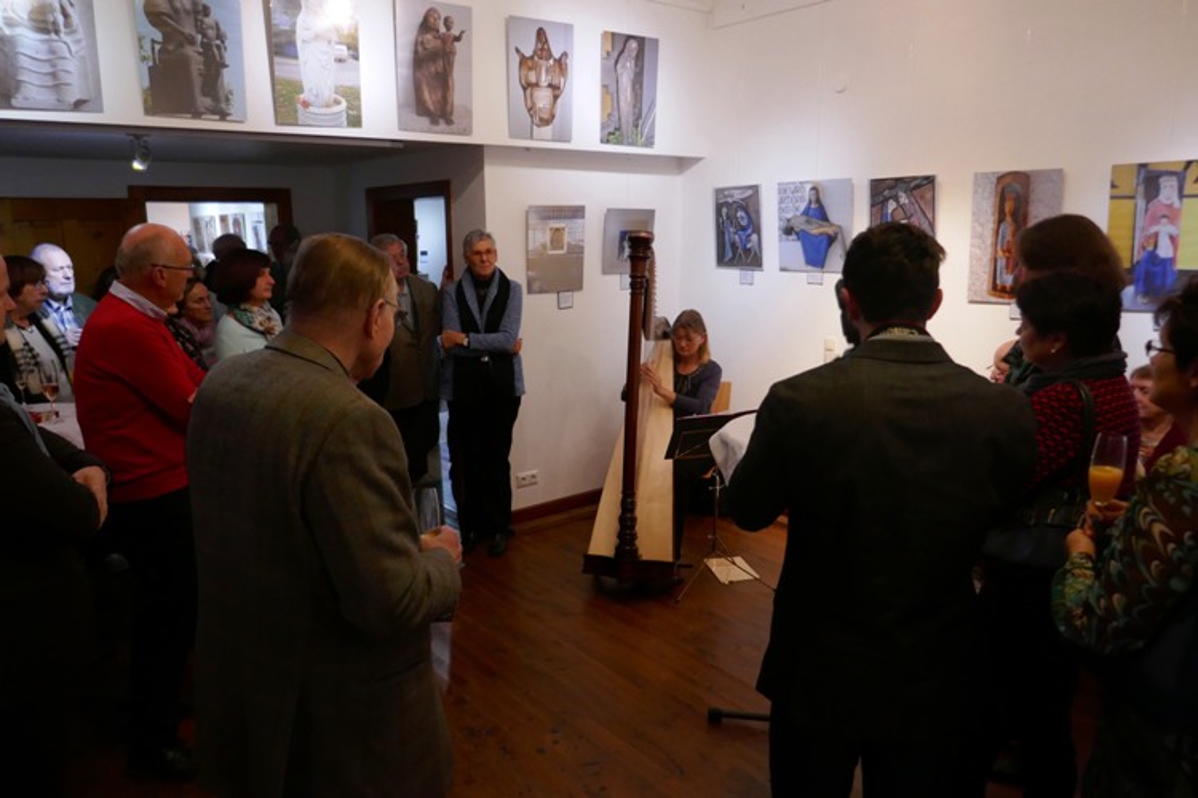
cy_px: 399
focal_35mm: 25
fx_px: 832
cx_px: 599
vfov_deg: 51.3
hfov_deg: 71.5
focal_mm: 9.1
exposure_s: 1/60
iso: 800
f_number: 2.8
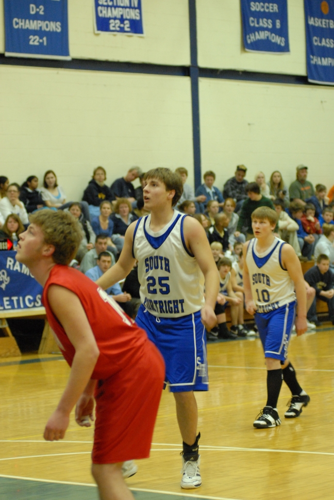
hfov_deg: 11.5
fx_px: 1665
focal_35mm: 120
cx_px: 167
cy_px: 250
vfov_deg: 17.0
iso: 1250
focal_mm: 80
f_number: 4
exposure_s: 1/50
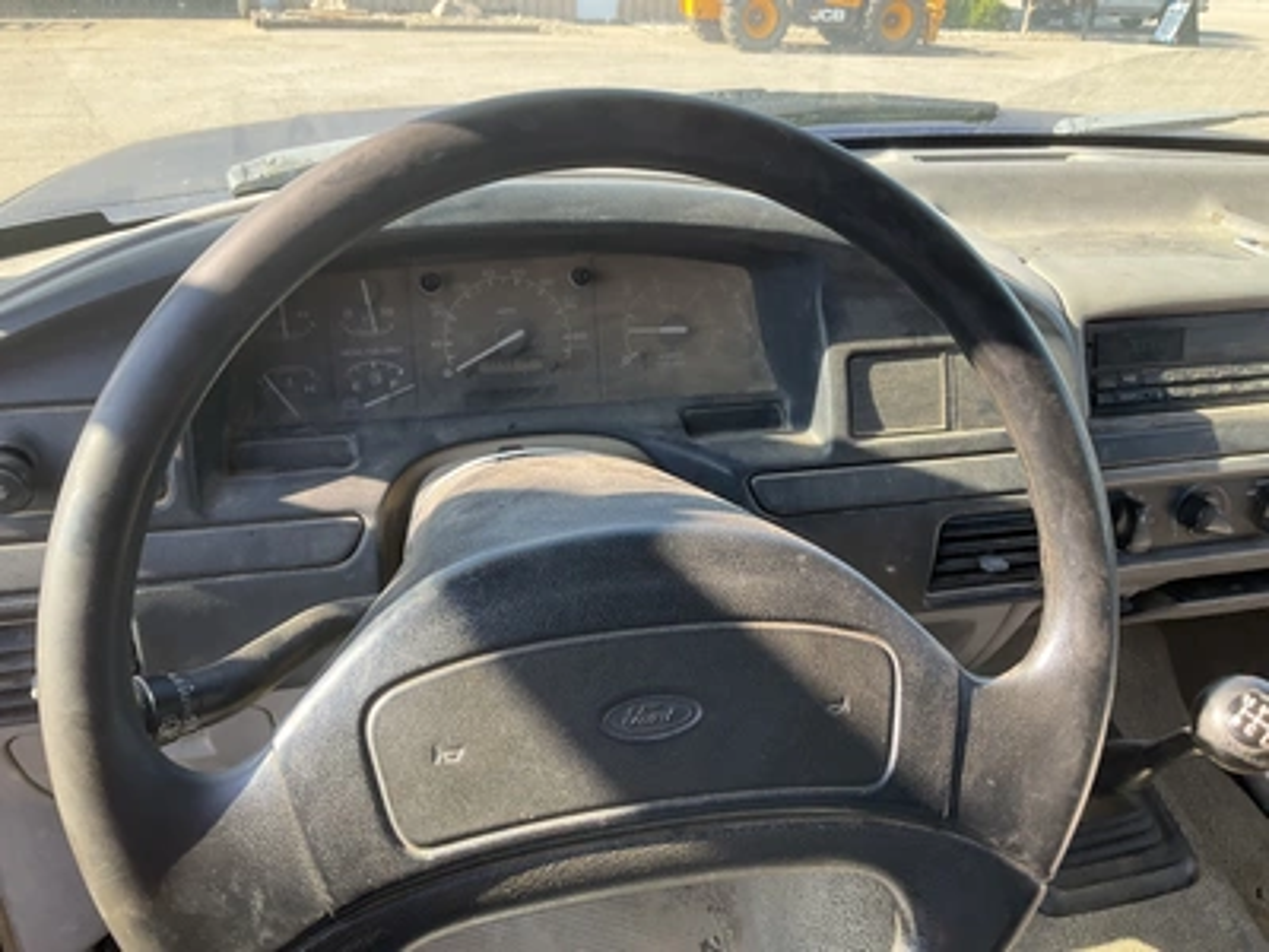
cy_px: 476
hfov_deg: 61.7
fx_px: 1063
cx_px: 634
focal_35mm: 29
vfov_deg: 48.2
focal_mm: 3
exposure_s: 1/122
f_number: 1.8
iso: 25
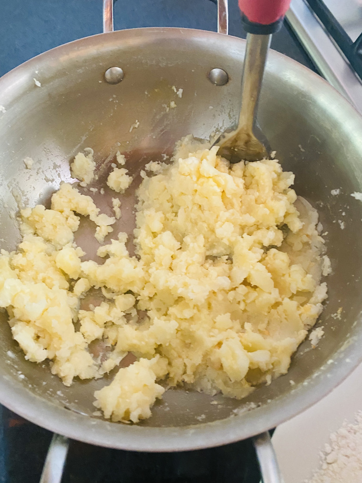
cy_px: 242
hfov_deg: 53.1
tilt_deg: -62.3
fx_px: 363
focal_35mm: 26
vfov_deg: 67.3
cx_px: 181
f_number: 1.8
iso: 640
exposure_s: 1/36
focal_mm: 4.25
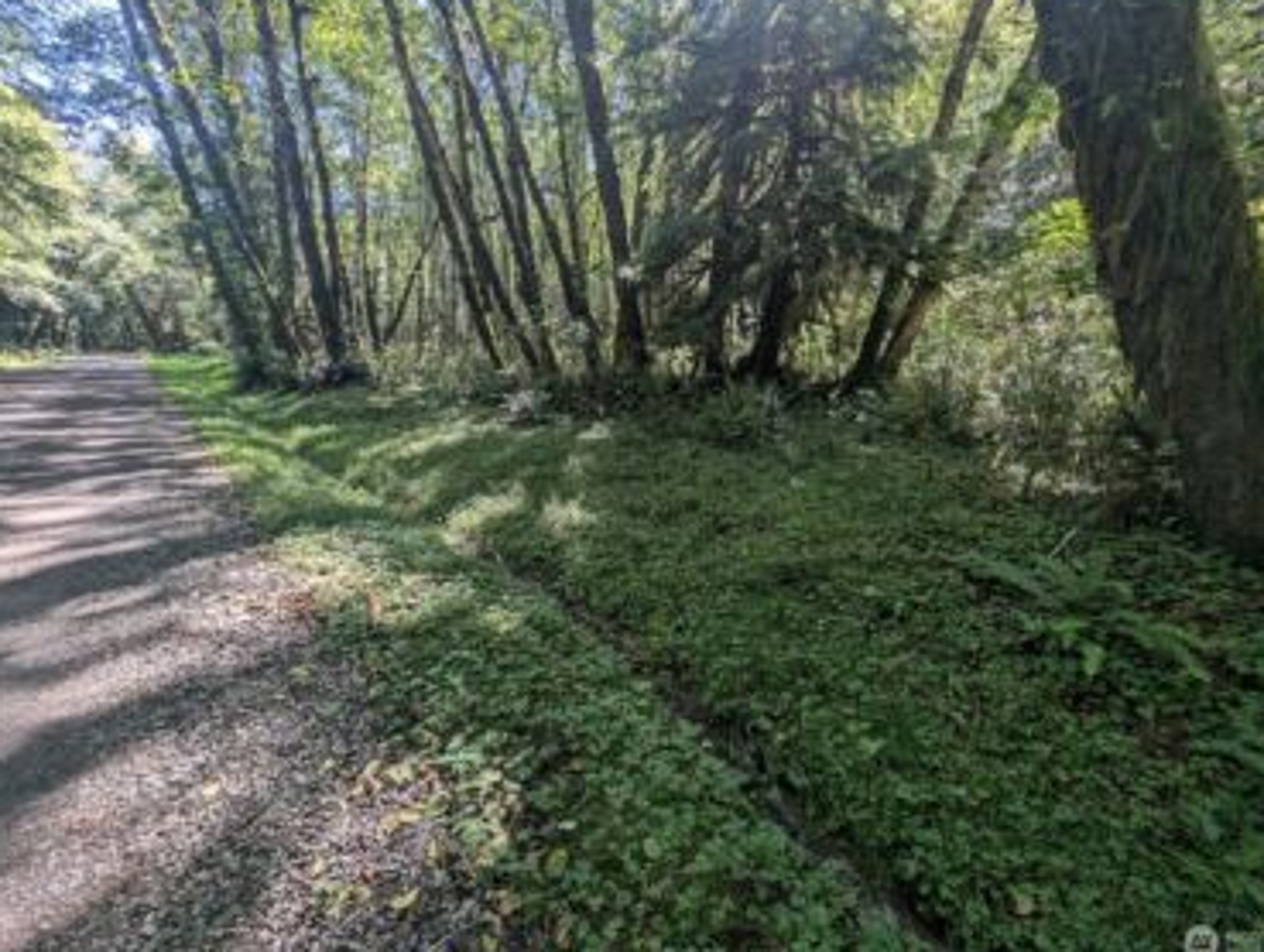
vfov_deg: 90.1
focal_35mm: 13
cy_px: 467
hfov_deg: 106.0
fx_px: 475
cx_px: 668
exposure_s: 1/140
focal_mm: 2.23
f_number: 1.95
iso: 52
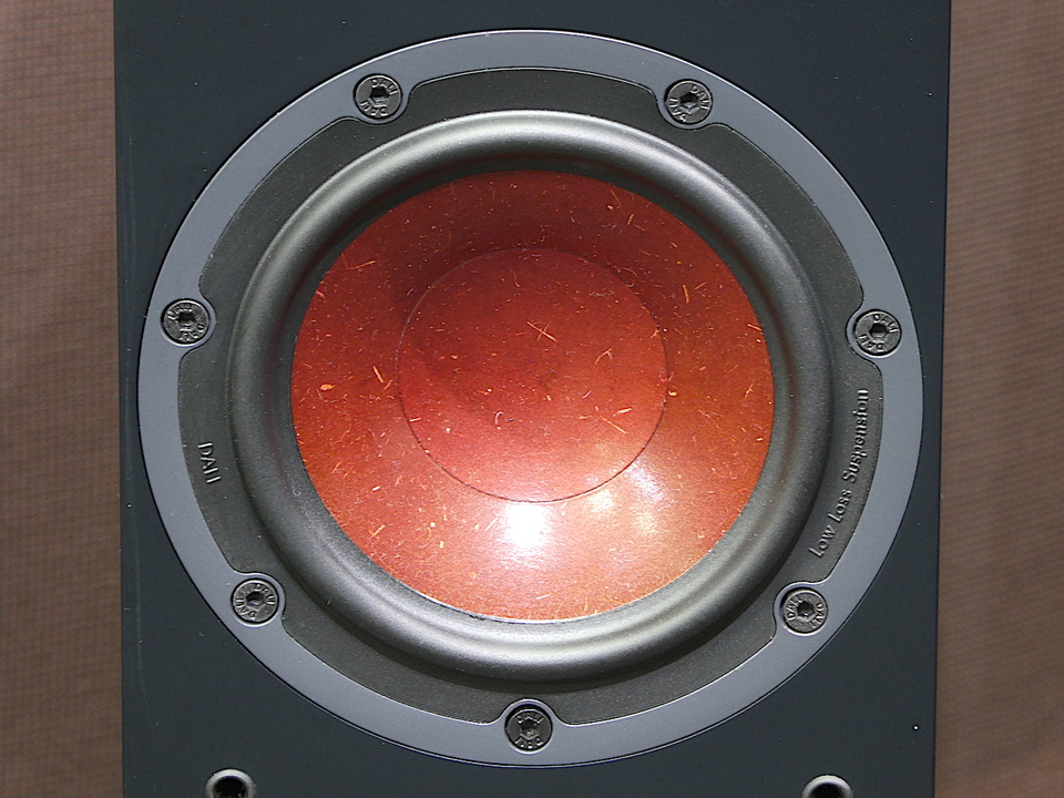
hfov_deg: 7.0
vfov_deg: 5.3
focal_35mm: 282
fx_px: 8668
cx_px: 532
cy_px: 399
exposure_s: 1
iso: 200
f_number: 5.7
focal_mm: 50.5
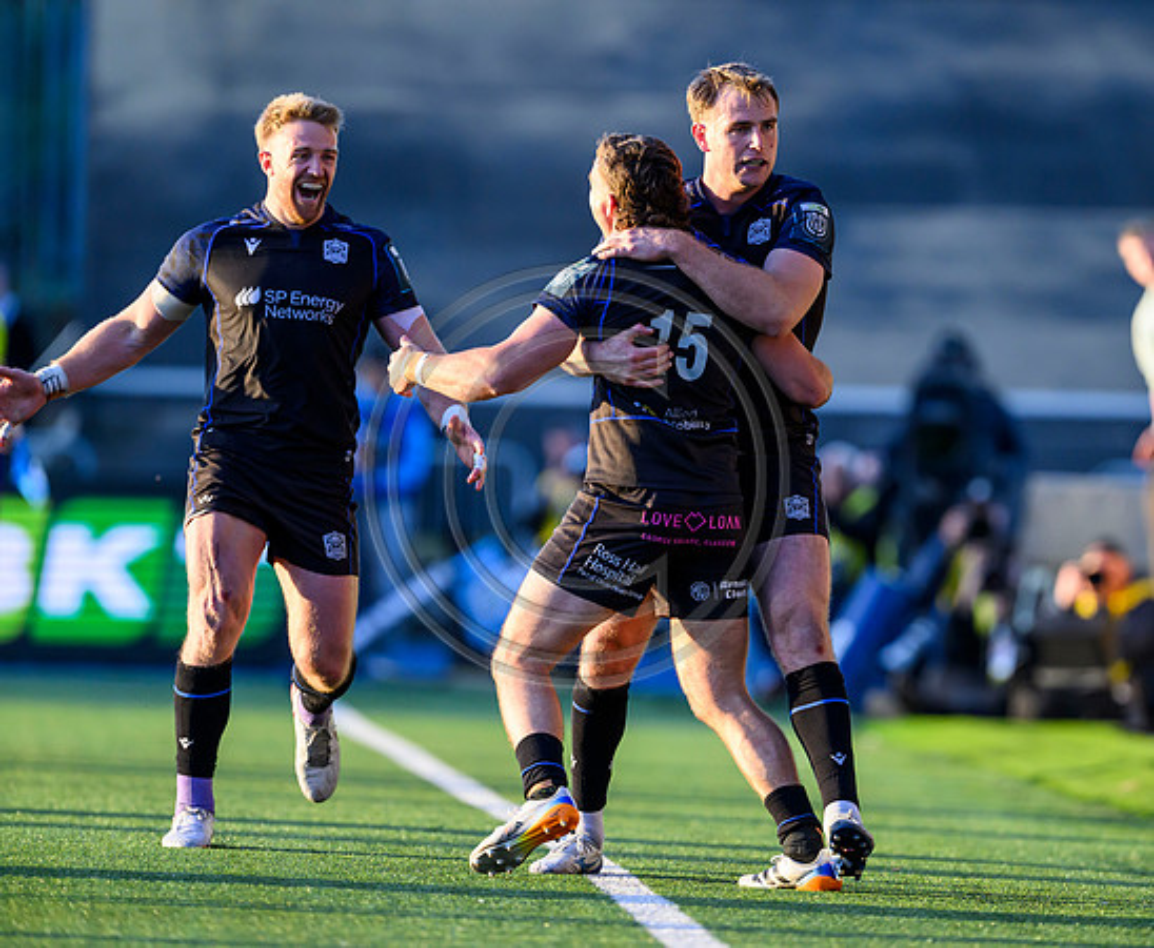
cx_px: 710
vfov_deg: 3.4
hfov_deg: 4.2
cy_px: 474
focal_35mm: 458
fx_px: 15789
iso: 2000
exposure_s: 1/2000
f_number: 3.5
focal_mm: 400
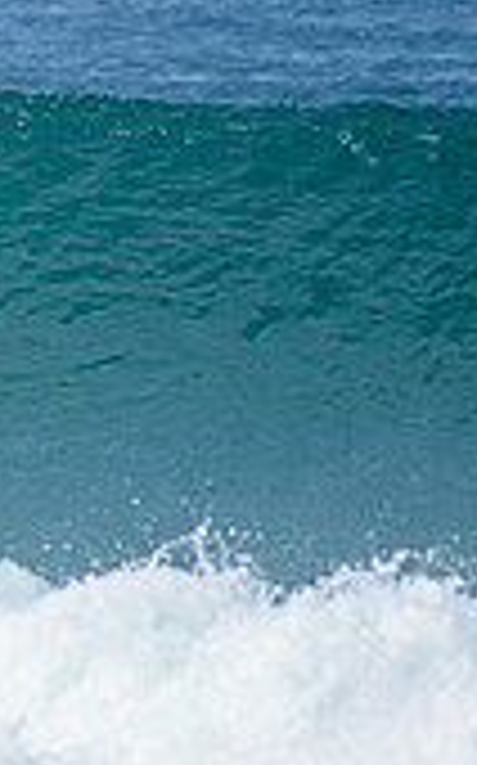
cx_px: -680
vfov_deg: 1.2
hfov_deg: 0.8
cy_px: 236
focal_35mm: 1742
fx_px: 36294
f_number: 6.3
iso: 250
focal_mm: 500
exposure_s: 1/2500
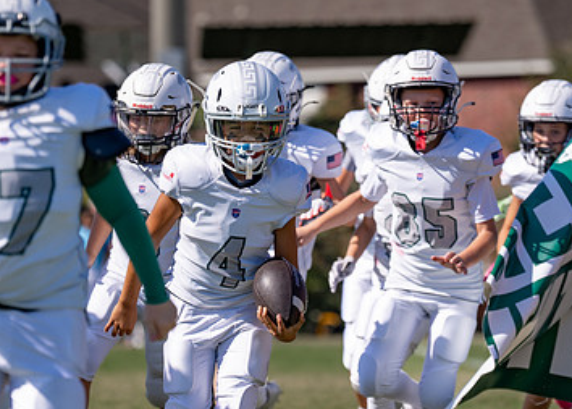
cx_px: 277
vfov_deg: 5.6
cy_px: 248
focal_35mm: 259
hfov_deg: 7.8
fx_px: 4208
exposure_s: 1/2500
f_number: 2.8
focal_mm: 144
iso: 100
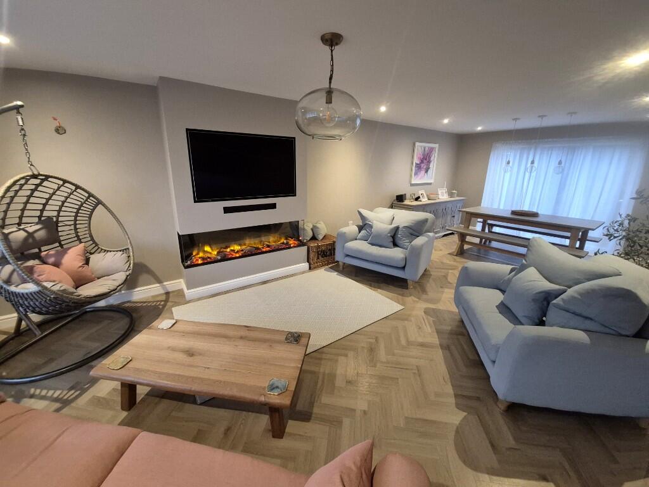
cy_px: 244
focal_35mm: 13
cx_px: 324
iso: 640
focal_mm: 1.74
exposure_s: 1/50
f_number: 2.2
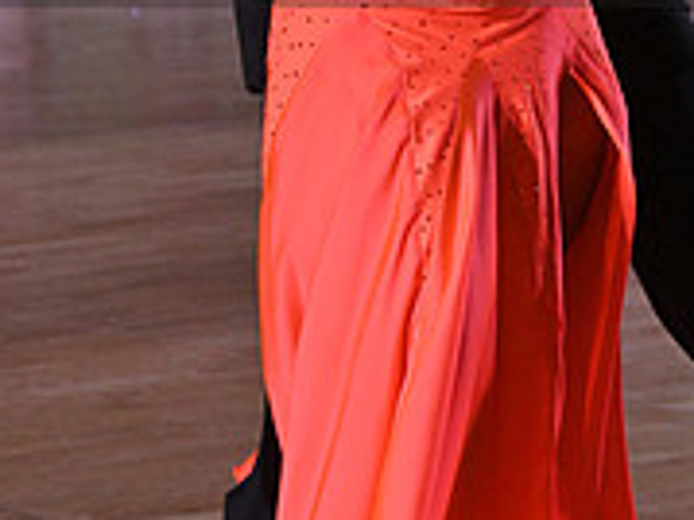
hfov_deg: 8.5
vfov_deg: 6.3
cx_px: 297
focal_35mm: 234
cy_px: -120
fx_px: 4688
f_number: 5.6
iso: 4000
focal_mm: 75
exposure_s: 1/400
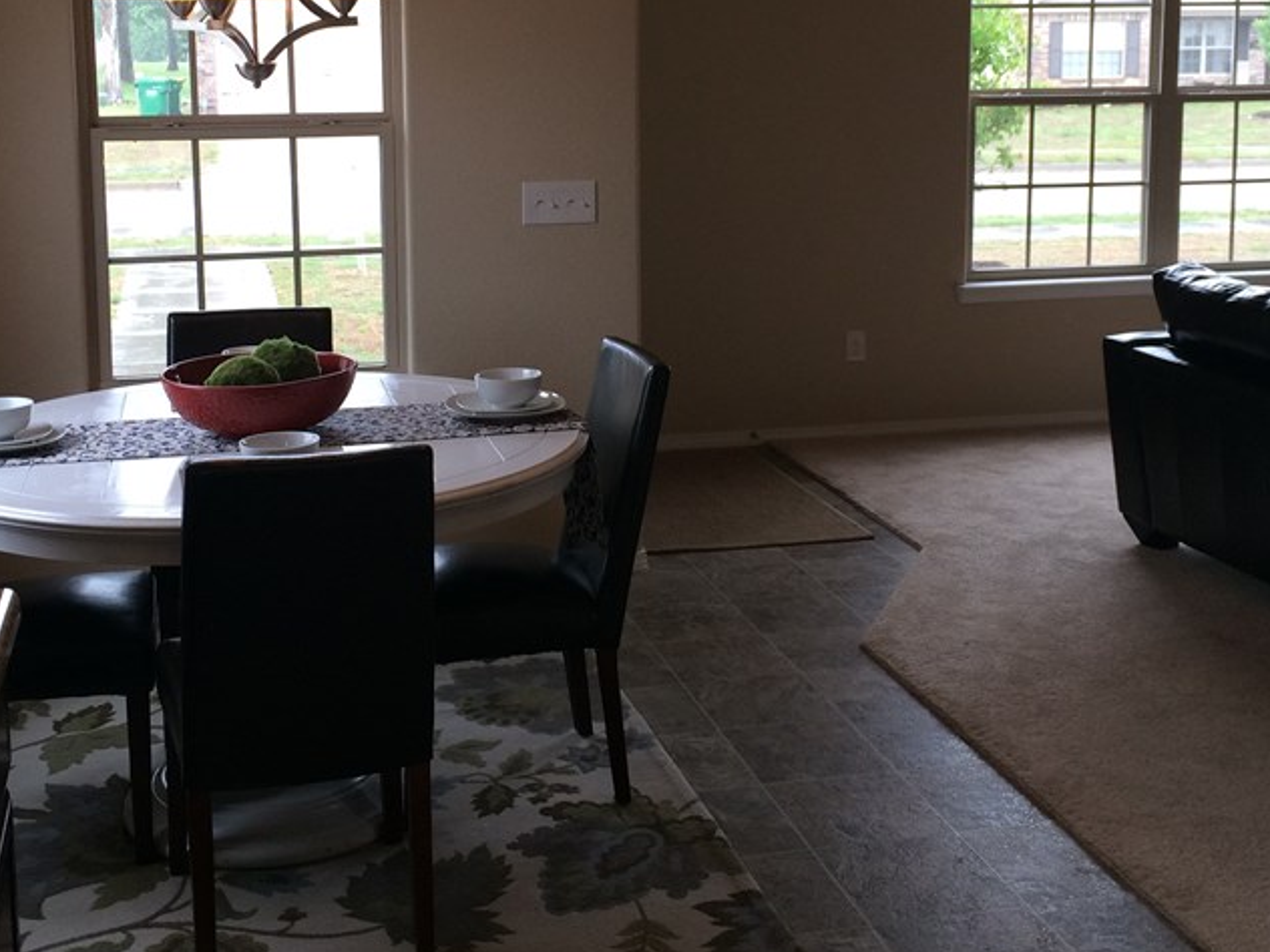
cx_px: 599
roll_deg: +1.0
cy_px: 269
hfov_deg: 40.4
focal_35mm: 47
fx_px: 1724
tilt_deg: -6.8
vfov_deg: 30.5
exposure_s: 1/120
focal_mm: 4.15
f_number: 2.2
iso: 64
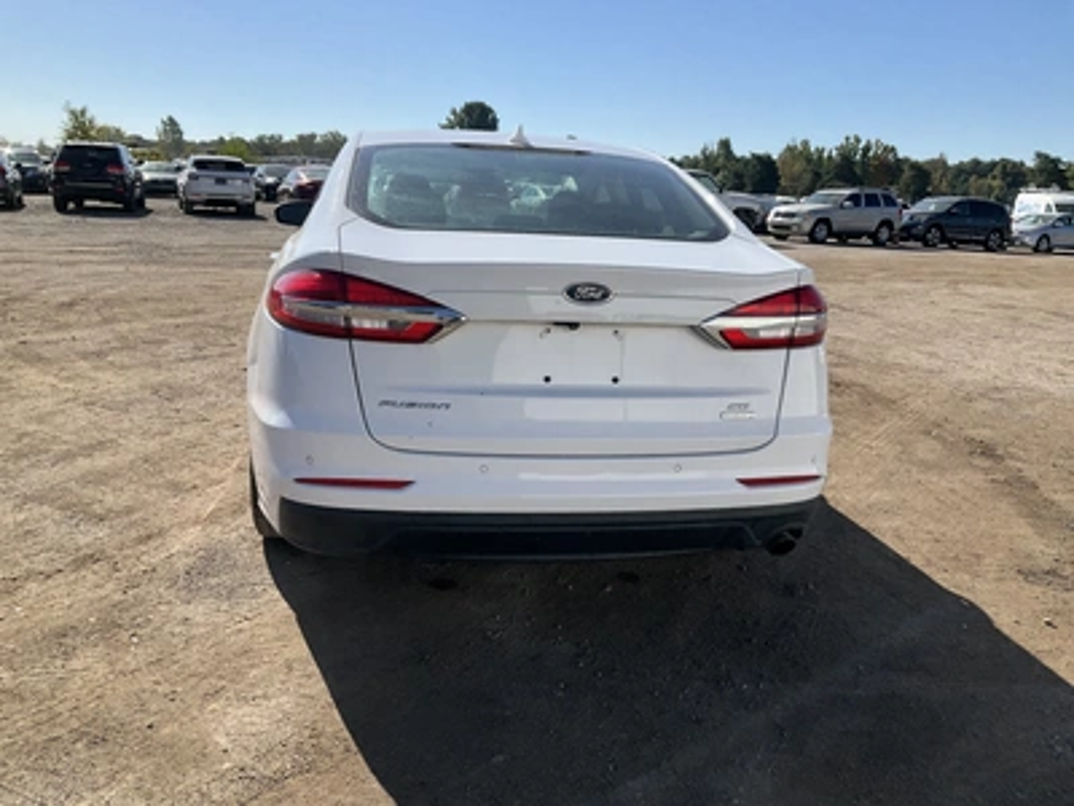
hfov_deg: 61.7
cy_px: 403
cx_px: 537
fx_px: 900
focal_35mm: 29
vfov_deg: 48.2
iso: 25
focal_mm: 3
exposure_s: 1/2227
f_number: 1.8
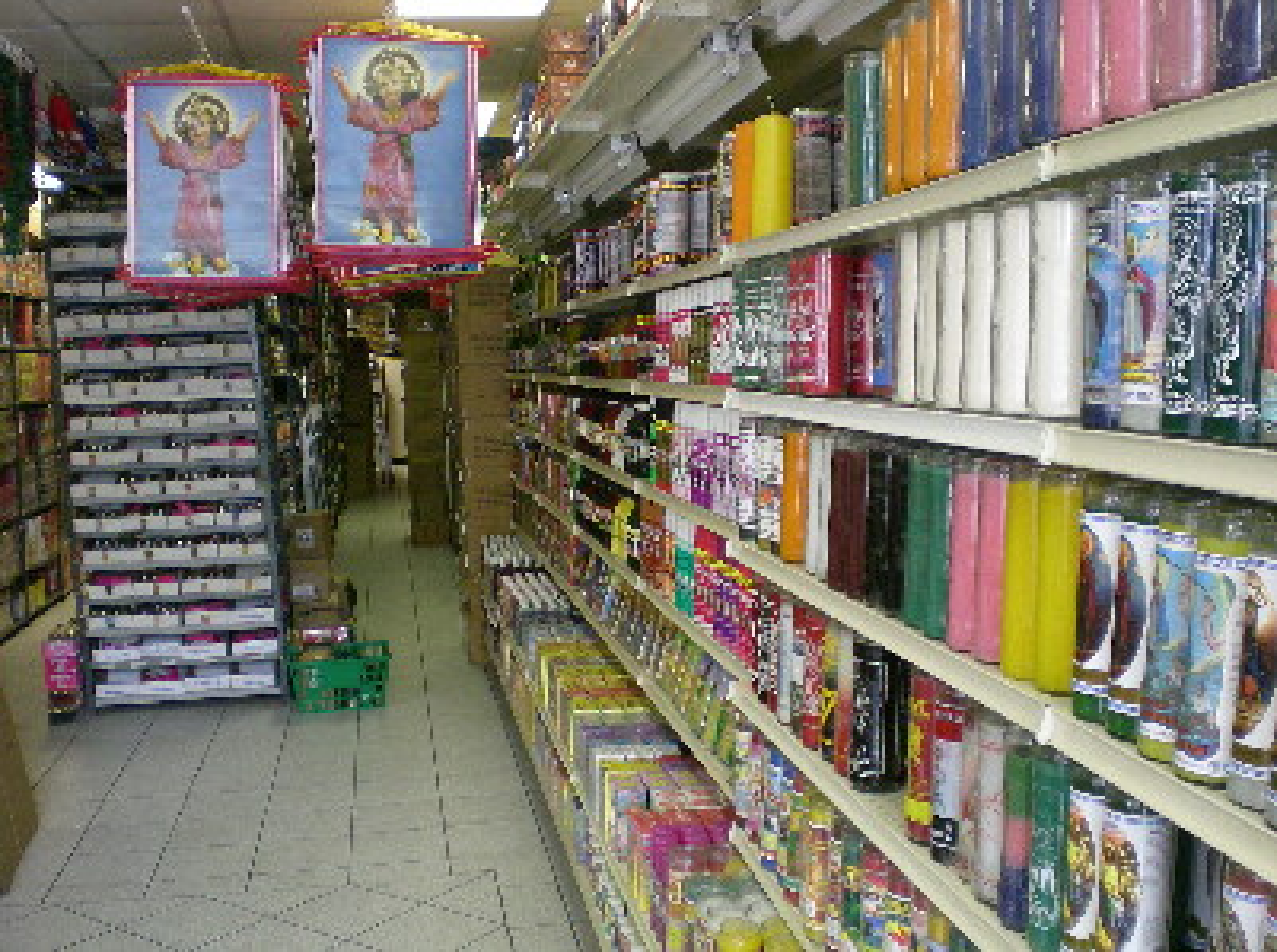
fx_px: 1399
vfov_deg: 37.6
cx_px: 638
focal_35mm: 38
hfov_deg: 49.1
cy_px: 476
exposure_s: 1/25.4
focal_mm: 6.3
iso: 200
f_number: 3.1
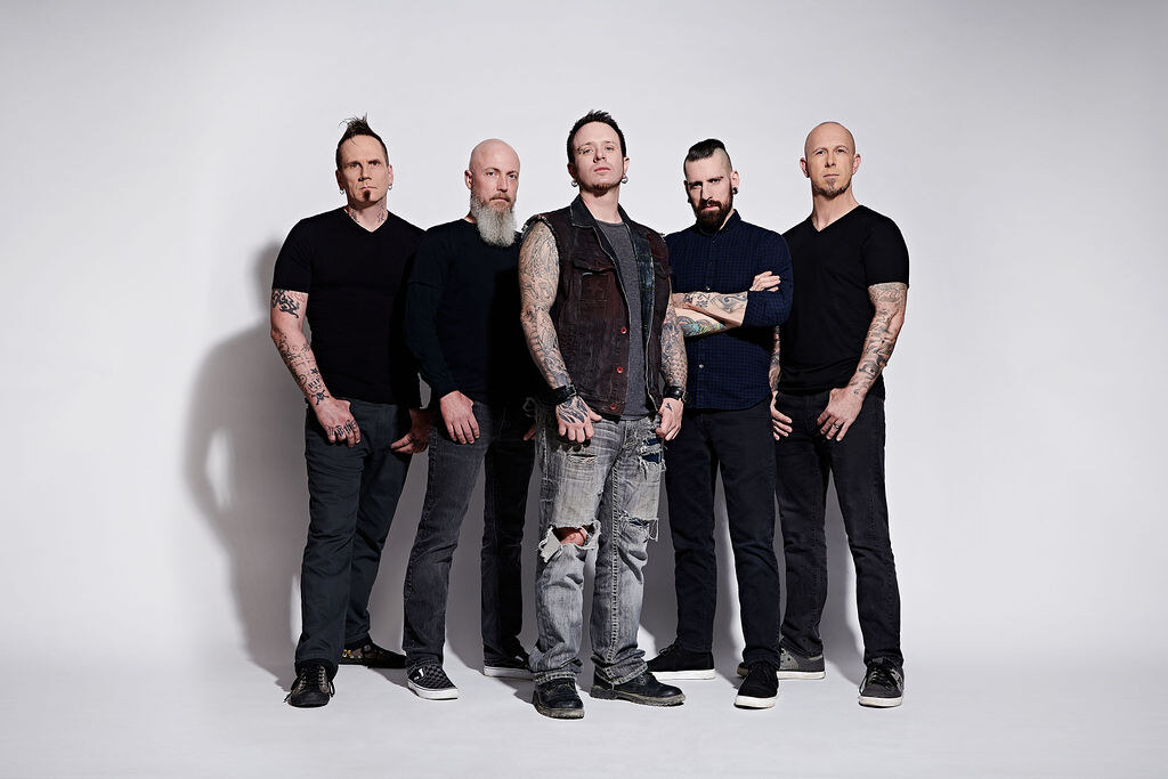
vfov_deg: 31.9
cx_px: 584
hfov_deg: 46.4
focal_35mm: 42
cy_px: 390
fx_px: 1363
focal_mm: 42
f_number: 11
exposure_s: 1/200
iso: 100
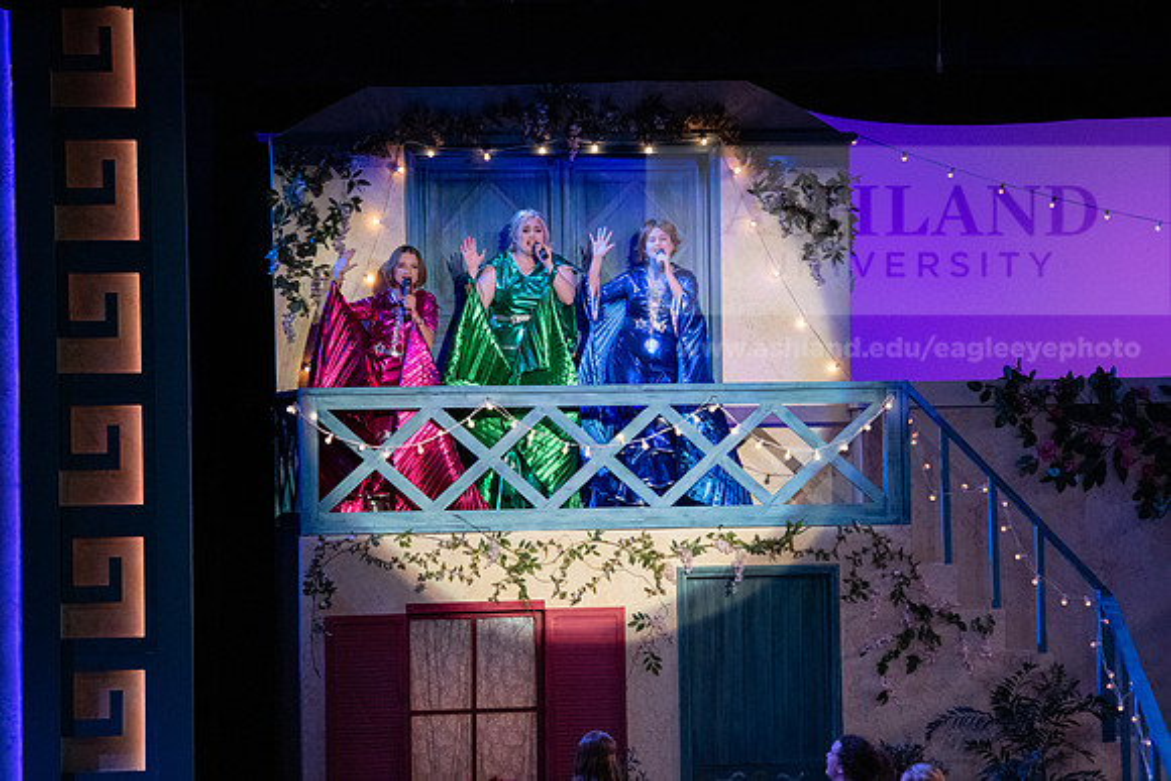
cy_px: 390
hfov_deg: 13.7
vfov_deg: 9.2
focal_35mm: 150
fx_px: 4880
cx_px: 586
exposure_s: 1/400
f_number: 3.5
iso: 3200
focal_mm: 150
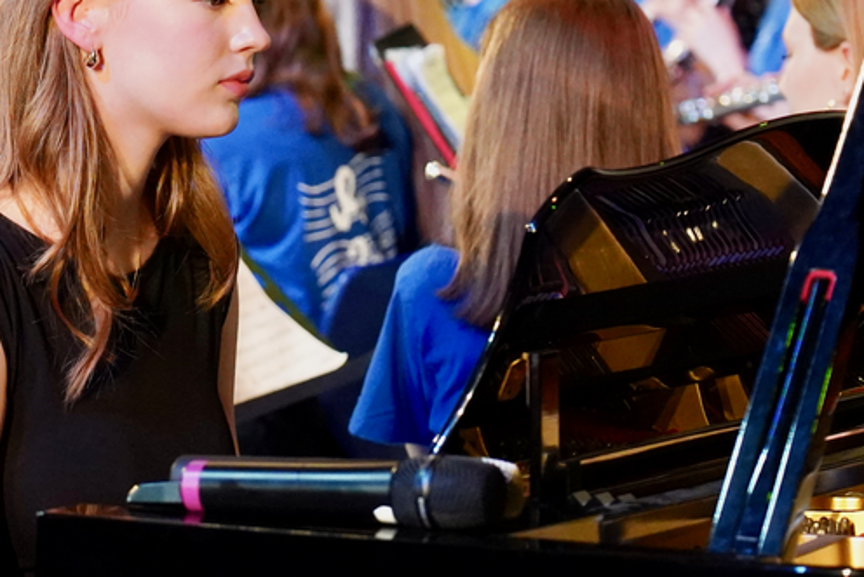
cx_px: 23
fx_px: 6097
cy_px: 44
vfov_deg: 5.4
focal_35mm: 254
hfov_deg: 8.1
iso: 6400
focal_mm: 105
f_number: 5.6
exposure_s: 1/250
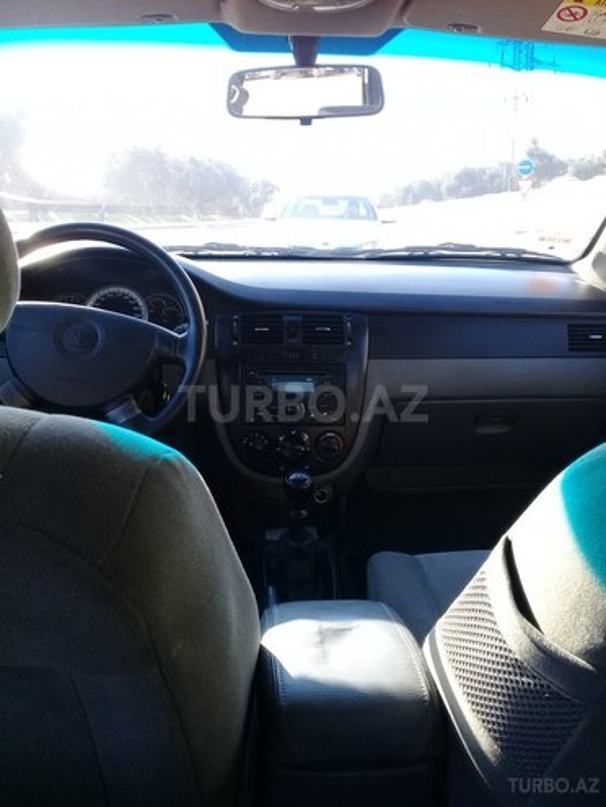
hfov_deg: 45.4
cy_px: 404
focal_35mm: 31
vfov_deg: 58.4
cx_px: 303
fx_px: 724
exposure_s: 1/114
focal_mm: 3.3
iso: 50
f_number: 2.2
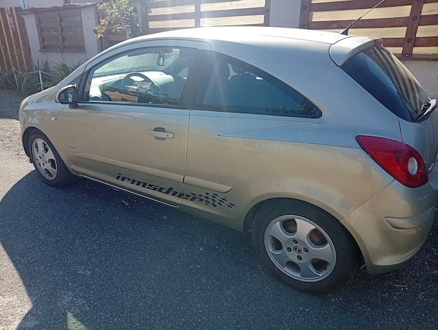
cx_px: 219
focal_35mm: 26
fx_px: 330
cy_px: 165
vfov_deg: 53.2
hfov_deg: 67.2
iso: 50
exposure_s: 1/657
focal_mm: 4.15
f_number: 1.8
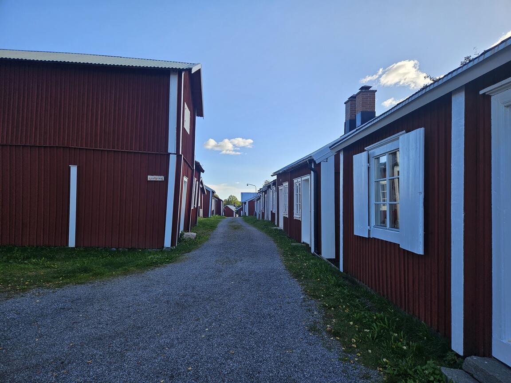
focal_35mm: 23
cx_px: 256
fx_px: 340
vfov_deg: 58.9
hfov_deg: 73.9
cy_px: 192
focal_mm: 5.4
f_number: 1.8
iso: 25
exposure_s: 1/876
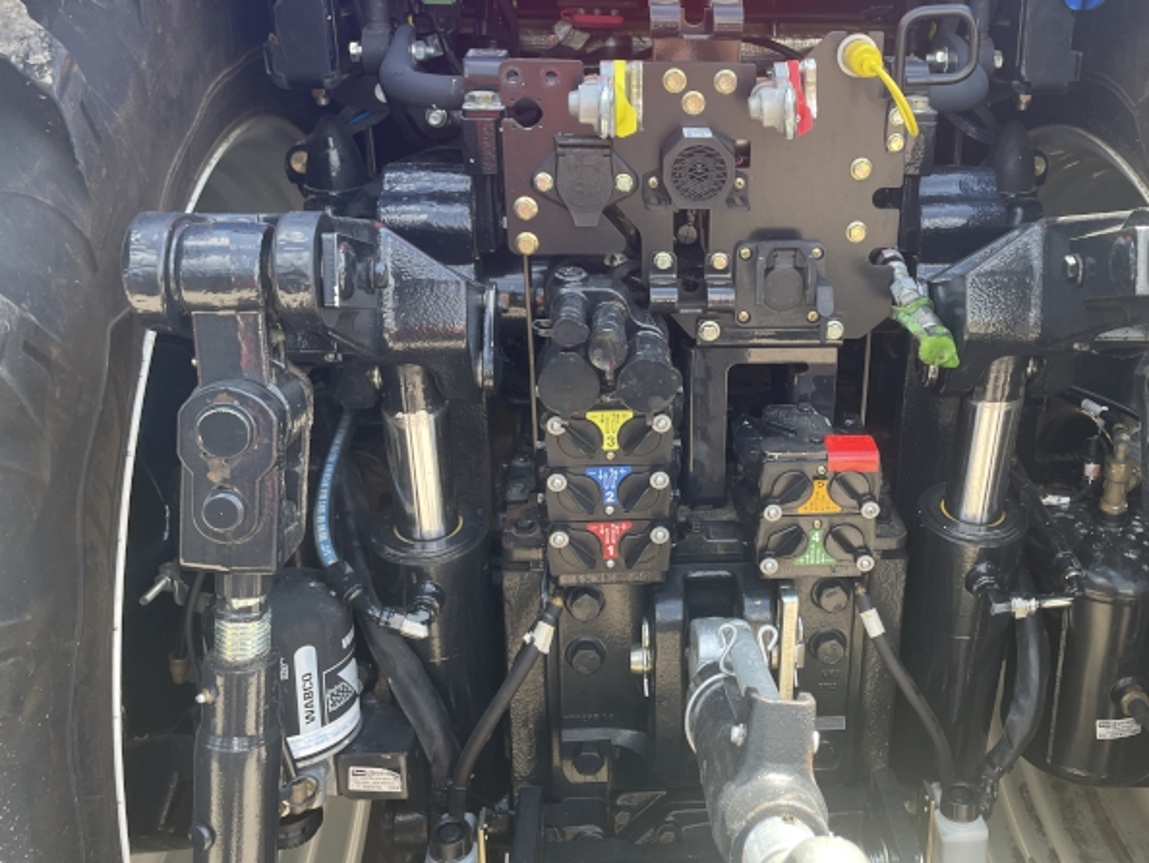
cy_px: 383
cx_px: 745
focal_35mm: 35
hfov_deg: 51.8
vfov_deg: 40.7
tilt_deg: -21.0
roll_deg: -2.7
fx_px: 1162
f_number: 1.6
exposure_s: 1/227
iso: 32
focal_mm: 4.2
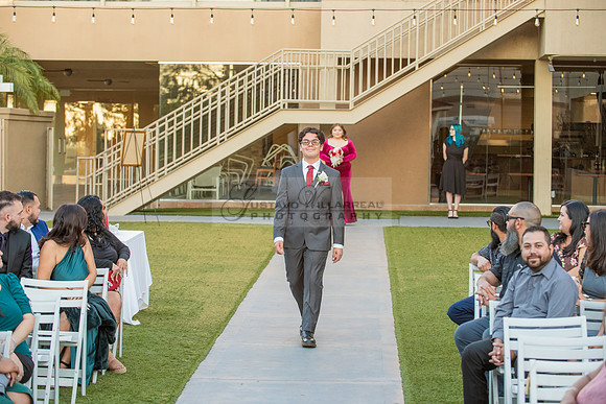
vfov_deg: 14.4
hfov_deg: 21.5
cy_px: 202
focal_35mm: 95
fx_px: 1599
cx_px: 303
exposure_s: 1/320
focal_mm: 95
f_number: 4
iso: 800
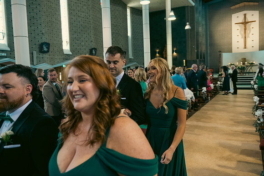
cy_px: 88
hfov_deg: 63.6
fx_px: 213
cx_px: 132
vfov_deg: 45.0
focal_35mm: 29
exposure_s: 1/160
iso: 1000
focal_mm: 29
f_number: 3.5
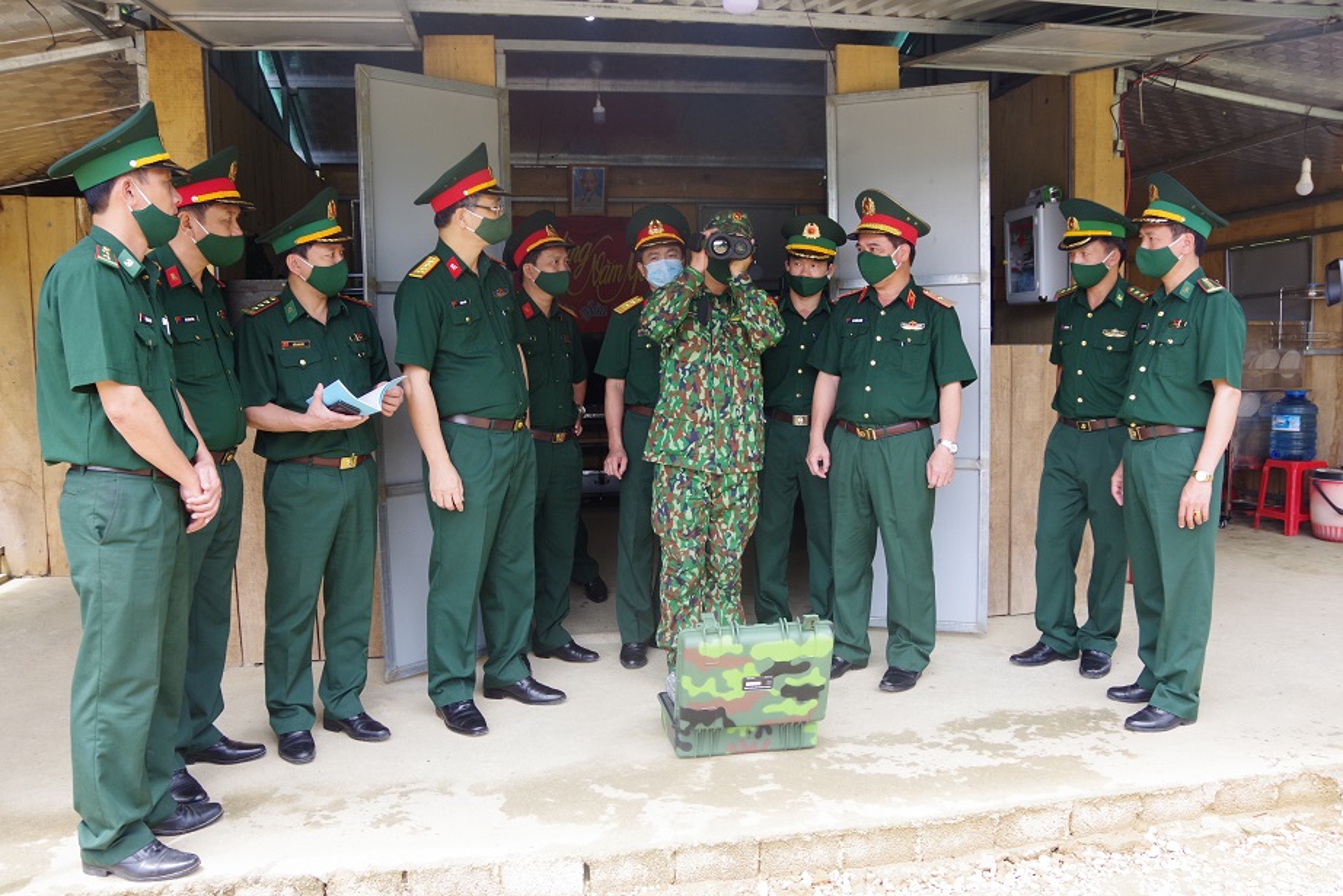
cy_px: 448
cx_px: 672
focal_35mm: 27
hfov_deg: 67.4
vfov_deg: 47.9
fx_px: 1007
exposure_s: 1/200
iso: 800
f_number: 7.1
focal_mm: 18
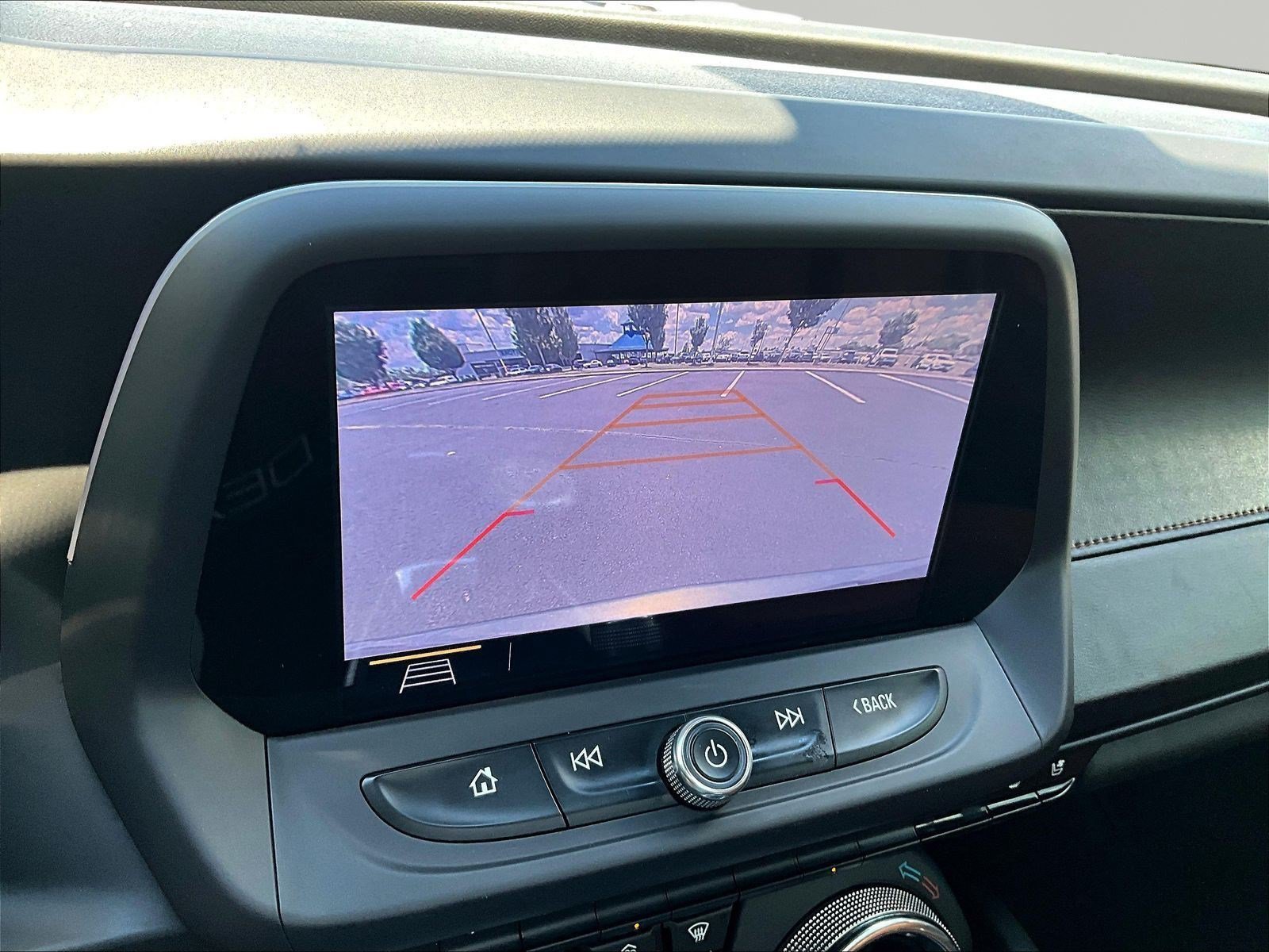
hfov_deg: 61.7
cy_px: 476
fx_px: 1063
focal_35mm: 29
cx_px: 634
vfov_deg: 48.2
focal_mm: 3
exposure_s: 1/122
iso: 50
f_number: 1.8
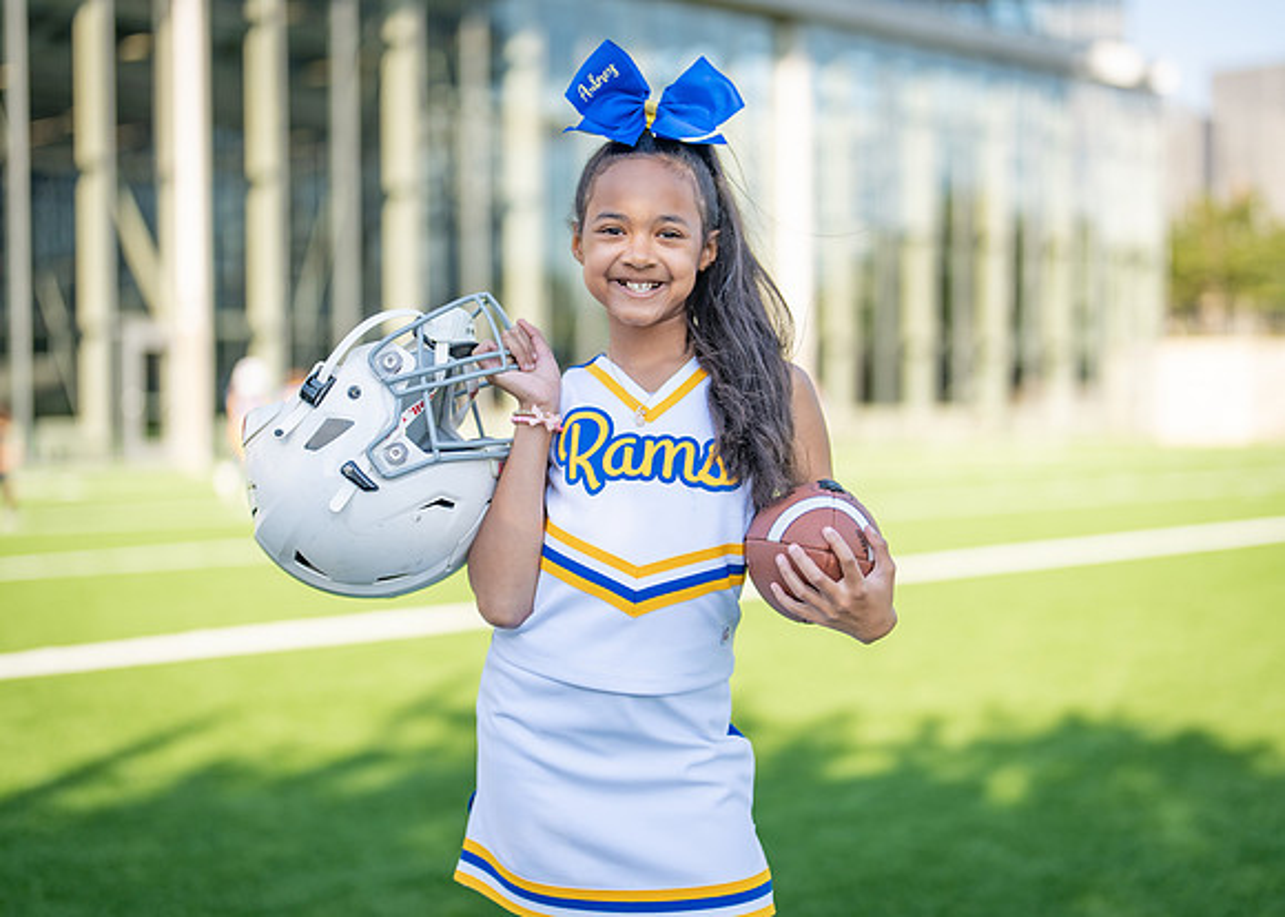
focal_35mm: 56
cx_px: 640
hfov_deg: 35.0
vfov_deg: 25.4
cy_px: 468
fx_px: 2035
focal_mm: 50
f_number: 1.2
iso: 100
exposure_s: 1/2500
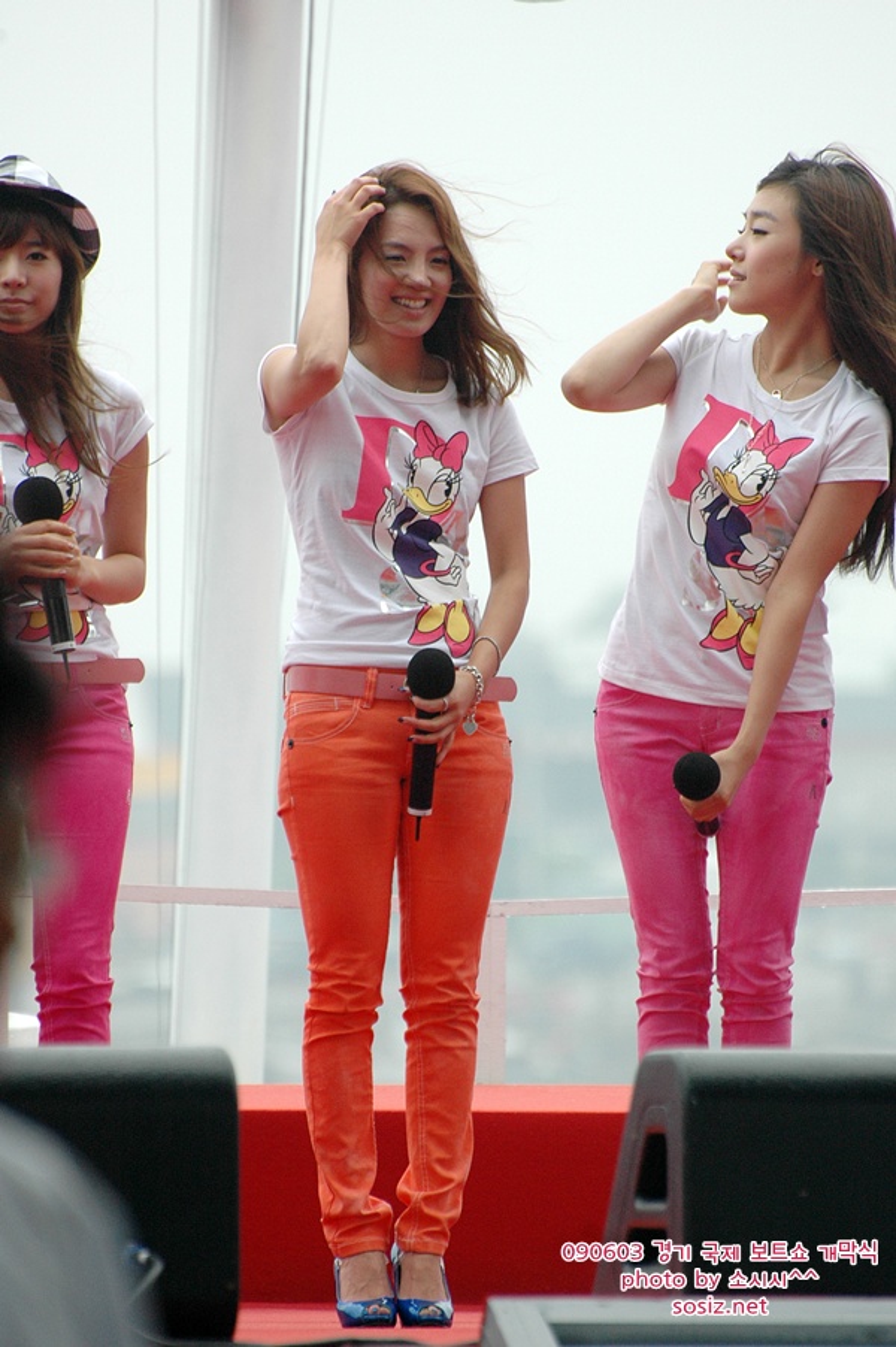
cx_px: 448
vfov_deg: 4.6
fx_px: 16825
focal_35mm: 450
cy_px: 674
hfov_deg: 3.1
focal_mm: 300
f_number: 6.3
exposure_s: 1/250
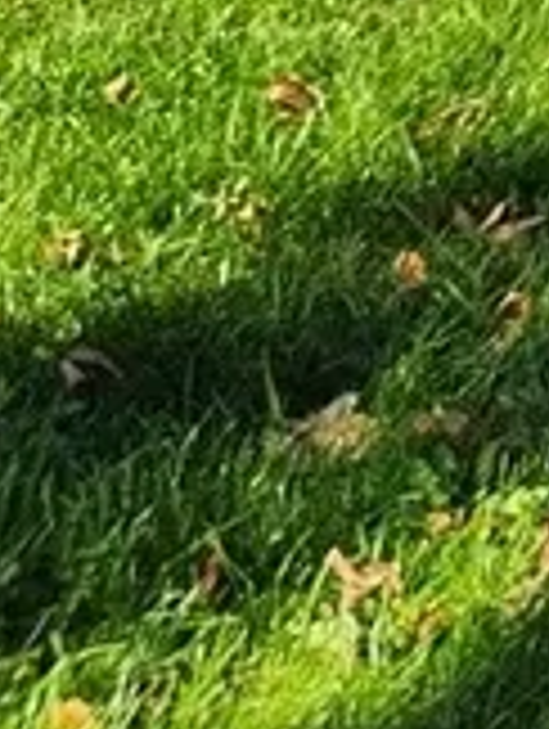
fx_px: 3227
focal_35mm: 153
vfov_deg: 10.4
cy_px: -1242
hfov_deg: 8.0
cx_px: 1786
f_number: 1.8
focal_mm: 5.4
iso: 20
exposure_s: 1/590
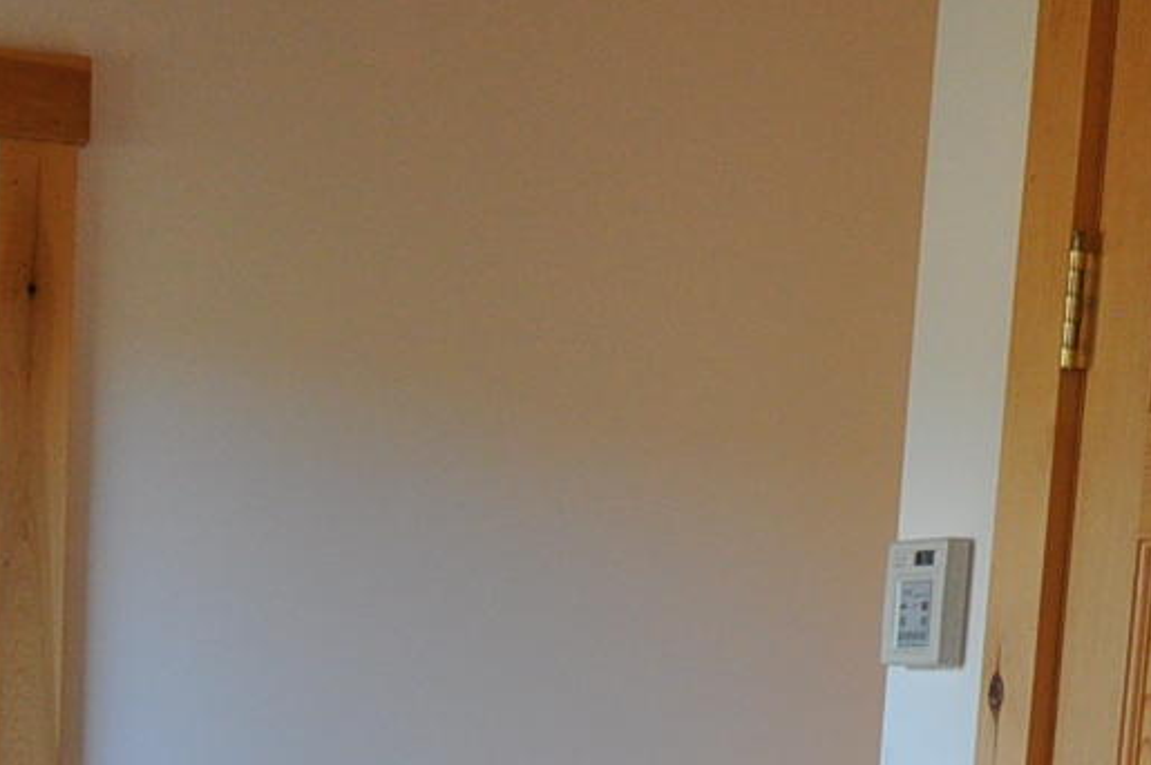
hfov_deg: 20.2
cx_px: 232
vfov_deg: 12.2
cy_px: 1499
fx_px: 3193
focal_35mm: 100
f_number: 4
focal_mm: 16
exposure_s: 1/60
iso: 640
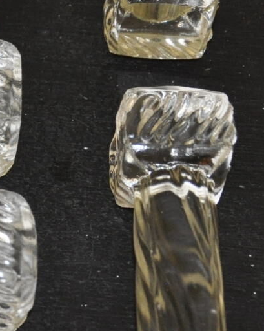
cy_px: 131
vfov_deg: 11.4
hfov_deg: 8.8
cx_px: -193
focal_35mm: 169
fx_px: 1652
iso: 800
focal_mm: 32
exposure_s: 1/60
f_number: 4.2
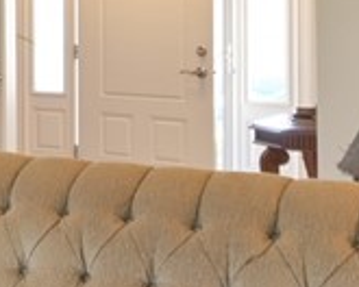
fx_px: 1085
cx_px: -644
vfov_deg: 14.9
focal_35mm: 102
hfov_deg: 12.1
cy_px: 9
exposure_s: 1/2.5
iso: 320
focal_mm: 16.5
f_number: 9
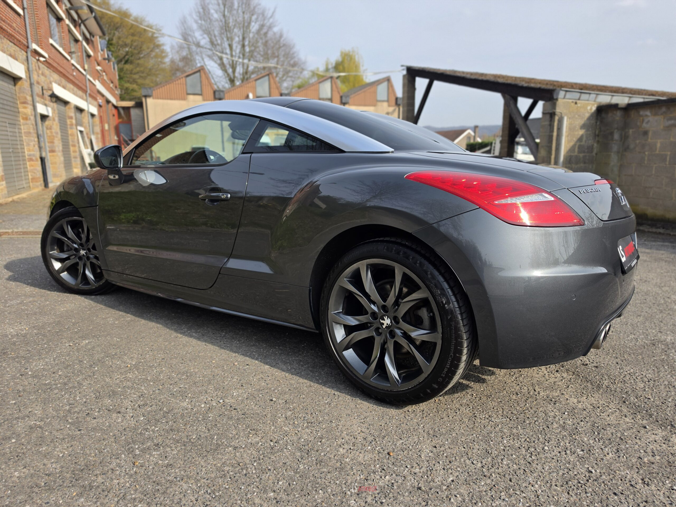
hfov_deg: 73.9
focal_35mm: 23
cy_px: 254
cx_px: 338
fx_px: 449
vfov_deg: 58.9
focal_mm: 6.5
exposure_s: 1/4055
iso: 64
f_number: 1.4
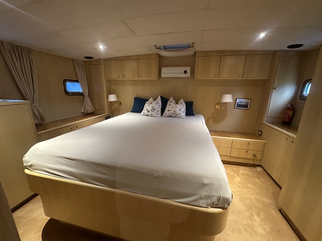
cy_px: 120
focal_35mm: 14
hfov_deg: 102.1
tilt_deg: -14.5
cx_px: 161
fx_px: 130
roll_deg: -1.0
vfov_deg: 85.7
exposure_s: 1/50
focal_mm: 2.22
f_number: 2.2
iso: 640
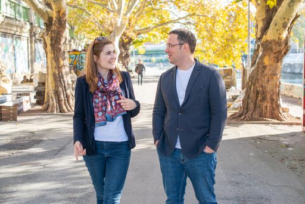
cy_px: 102
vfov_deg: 27.0
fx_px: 424
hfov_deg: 39.6
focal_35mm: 50
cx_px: 152
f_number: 4
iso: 320
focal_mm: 50
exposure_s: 1/320
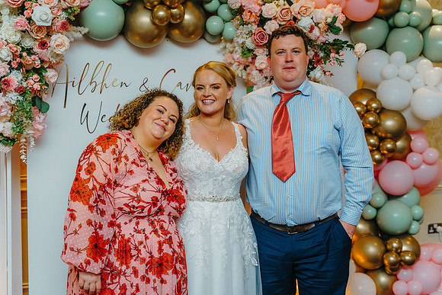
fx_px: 614
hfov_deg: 39.6
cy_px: 148
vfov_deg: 27.0
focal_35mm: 50
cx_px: 221
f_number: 2.8
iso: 2000
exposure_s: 1/200
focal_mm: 50
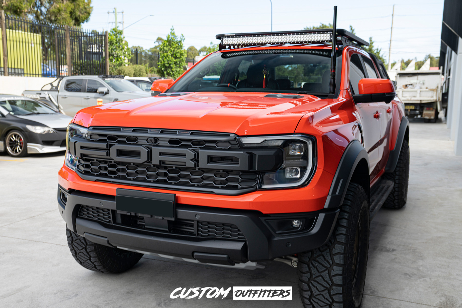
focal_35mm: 32
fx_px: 411
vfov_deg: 41.1
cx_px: 231
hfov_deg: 58.7
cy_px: 154
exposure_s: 1/80
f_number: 4.5
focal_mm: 32
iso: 100
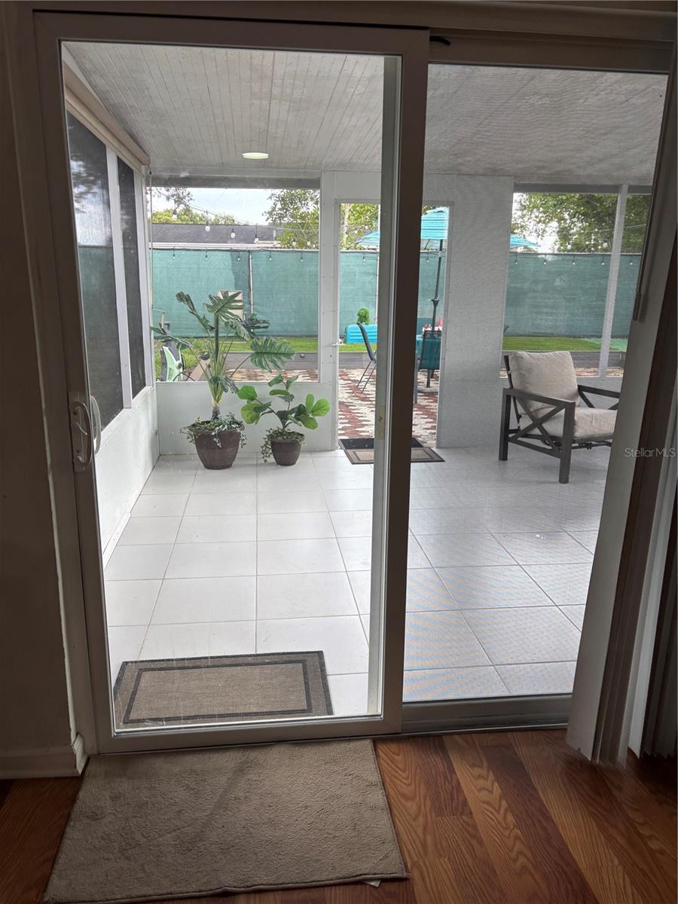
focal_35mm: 26
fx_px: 679
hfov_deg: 53.1
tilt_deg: -14.3
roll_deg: -1.4
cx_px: 339
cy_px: 452
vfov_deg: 67.3
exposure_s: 1/120
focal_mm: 5.96
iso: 50
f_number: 1.6
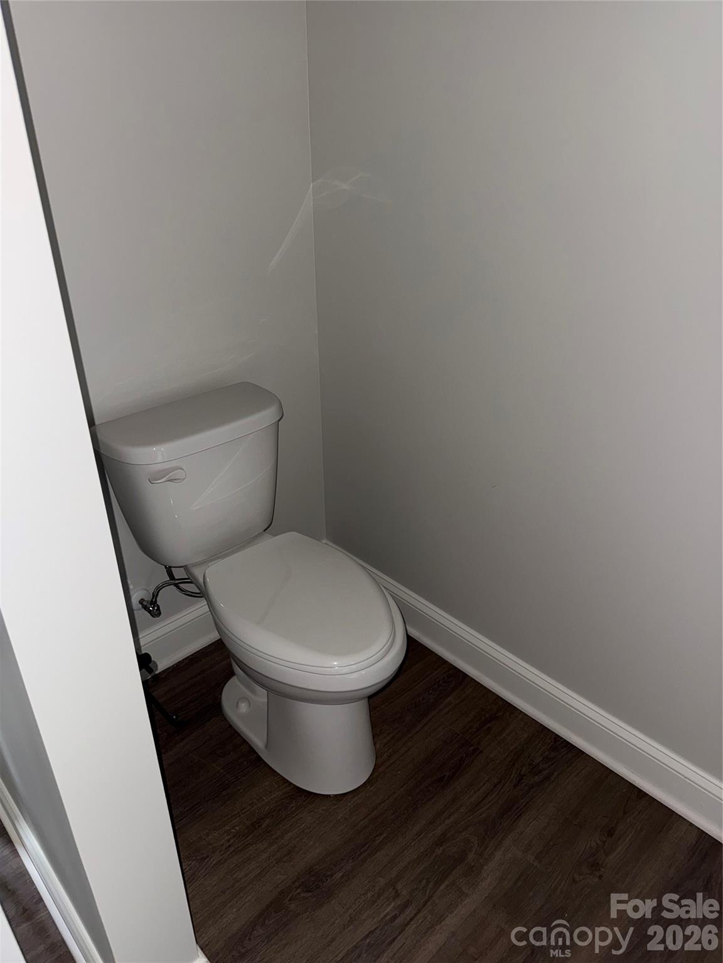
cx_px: 362
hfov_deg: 56.8
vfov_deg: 71.6
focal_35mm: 24
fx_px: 668
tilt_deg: -27.9
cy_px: 482
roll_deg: -0.3
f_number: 1.78
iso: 80
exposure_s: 1/13
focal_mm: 6.76
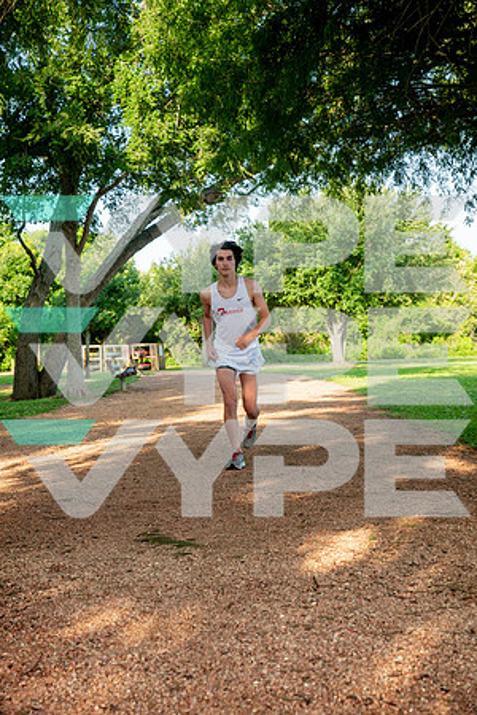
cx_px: 238
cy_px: 358
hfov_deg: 23.4
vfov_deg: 34.5
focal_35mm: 58
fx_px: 1153
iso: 125
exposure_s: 1/200
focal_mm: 58
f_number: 7.1
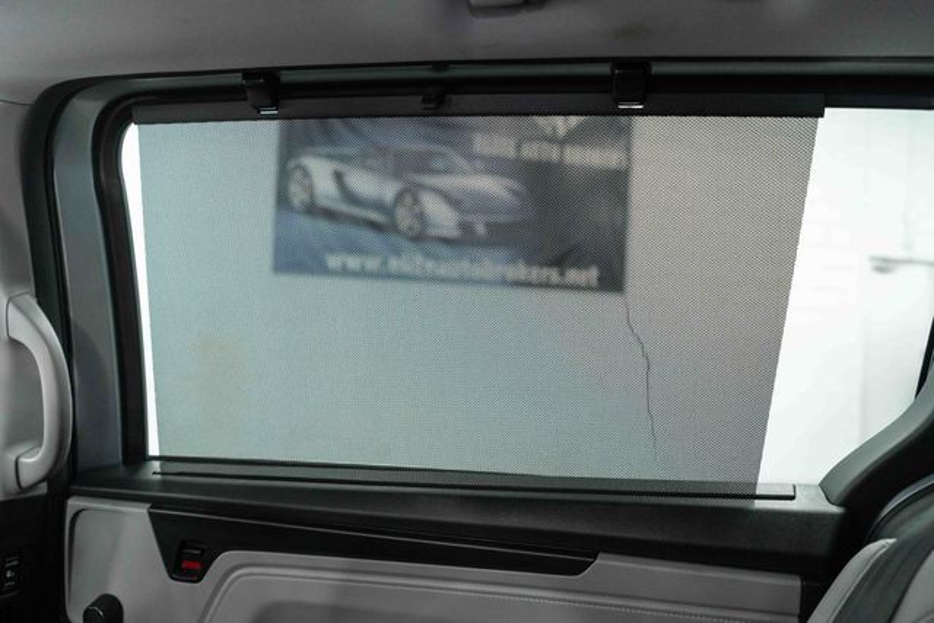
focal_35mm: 28
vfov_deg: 46.4
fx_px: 727
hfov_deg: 65.5
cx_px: 467
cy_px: 312
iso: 3200
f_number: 3.2
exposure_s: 1/40
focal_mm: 28
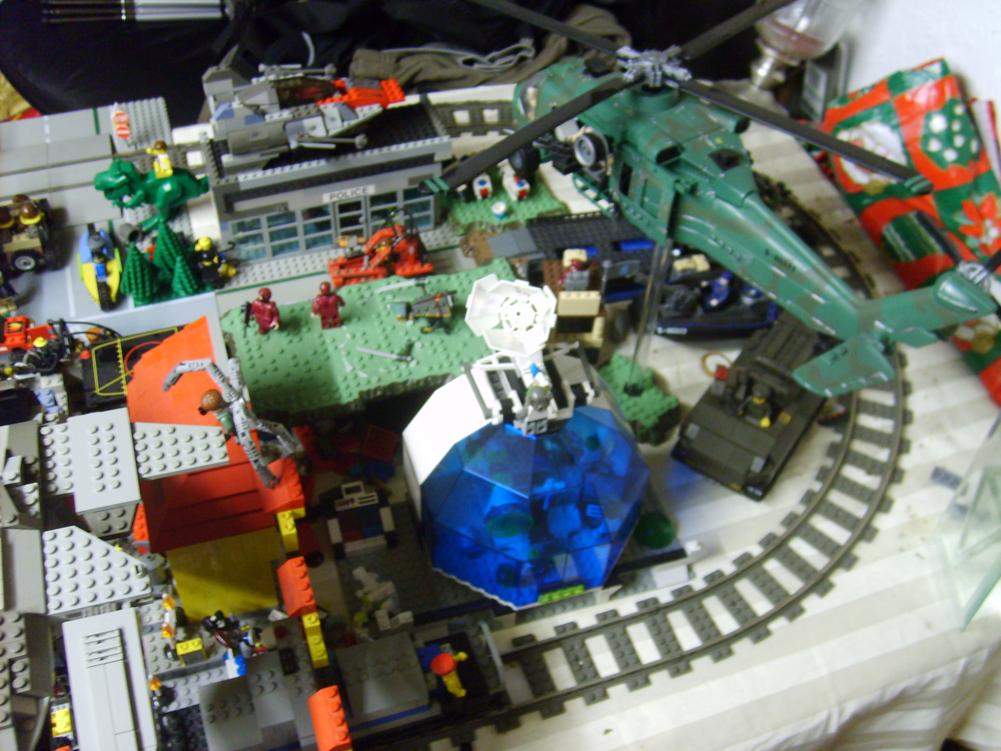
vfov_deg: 40.7
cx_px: 500
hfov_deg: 52.6
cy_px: 376
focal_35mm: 35
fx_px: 1012
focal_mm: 5.8
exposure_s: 1/6
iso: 140
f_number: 2.8
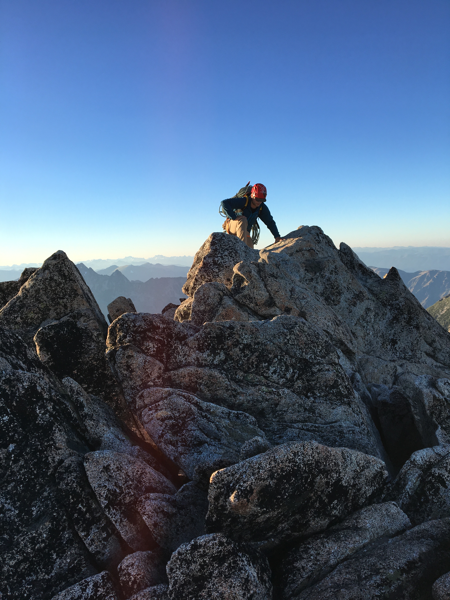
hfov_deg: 48.2
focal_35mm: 29
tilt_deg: -5.4
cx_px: 225
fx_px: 503
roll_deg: +2.1
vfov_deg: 61.7
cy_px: 300
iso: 25
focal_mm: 4.15
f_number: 2.2
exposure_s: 1/641
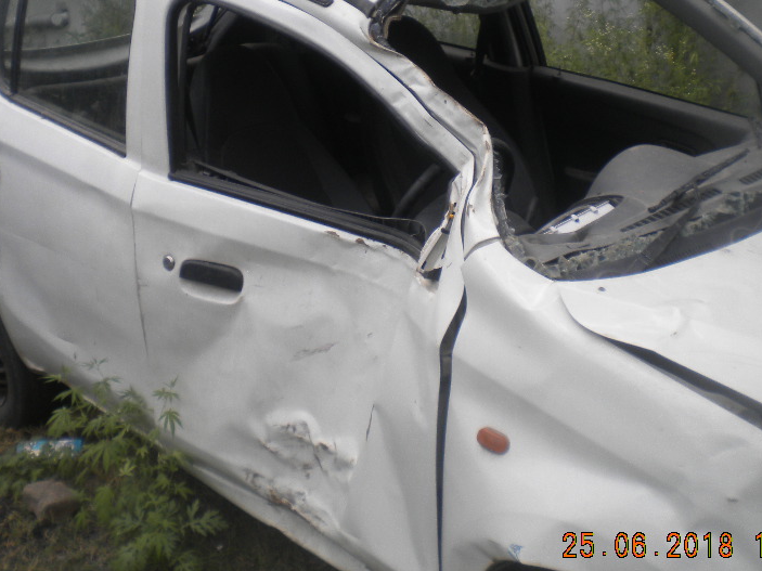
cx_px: 349
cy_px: 217
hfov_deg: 37.5
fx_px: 1122
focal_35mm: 51
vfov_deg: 28.5
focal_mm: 6.3
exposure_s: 1/242
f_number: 4.6
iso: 80
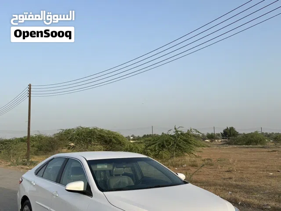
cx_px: 140
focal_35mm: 24
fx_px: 195
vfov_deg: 56.8
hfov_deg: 71.6
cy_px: 106
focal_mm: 6.86
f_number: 1.78
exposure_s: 1/2732
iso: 80
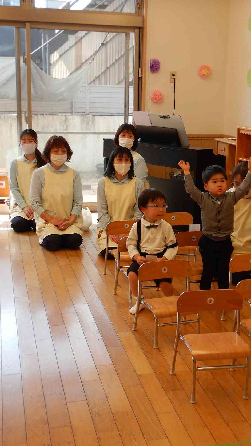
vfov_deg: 41.3
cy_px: 221
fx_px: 592
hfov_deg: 23.9
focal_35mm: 50
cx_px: 156
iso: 125
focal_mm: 6.1
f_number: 4.2
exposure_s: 1/80
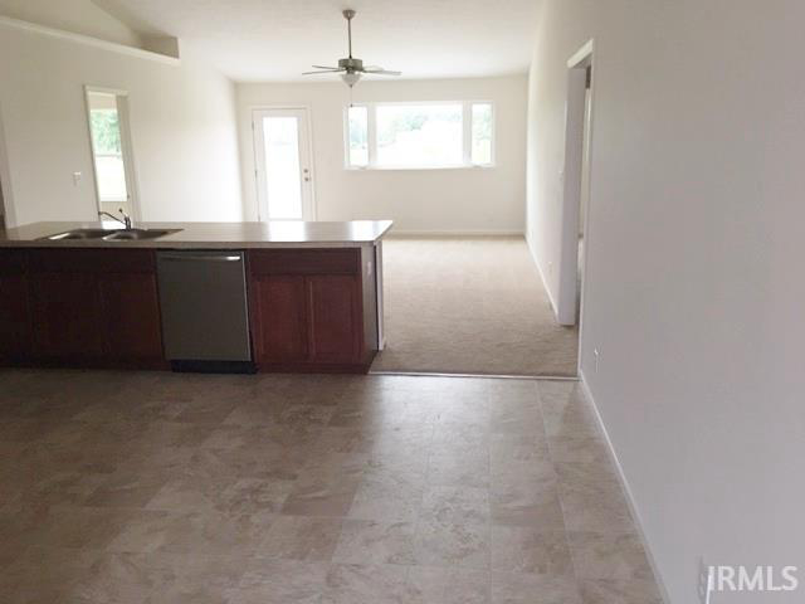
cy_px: 302
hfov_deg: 61.7
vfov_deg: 48.2
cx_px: 402
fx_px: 674
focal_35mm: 29
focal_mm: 4.15
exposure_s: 1/8
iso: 80
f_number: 2.2
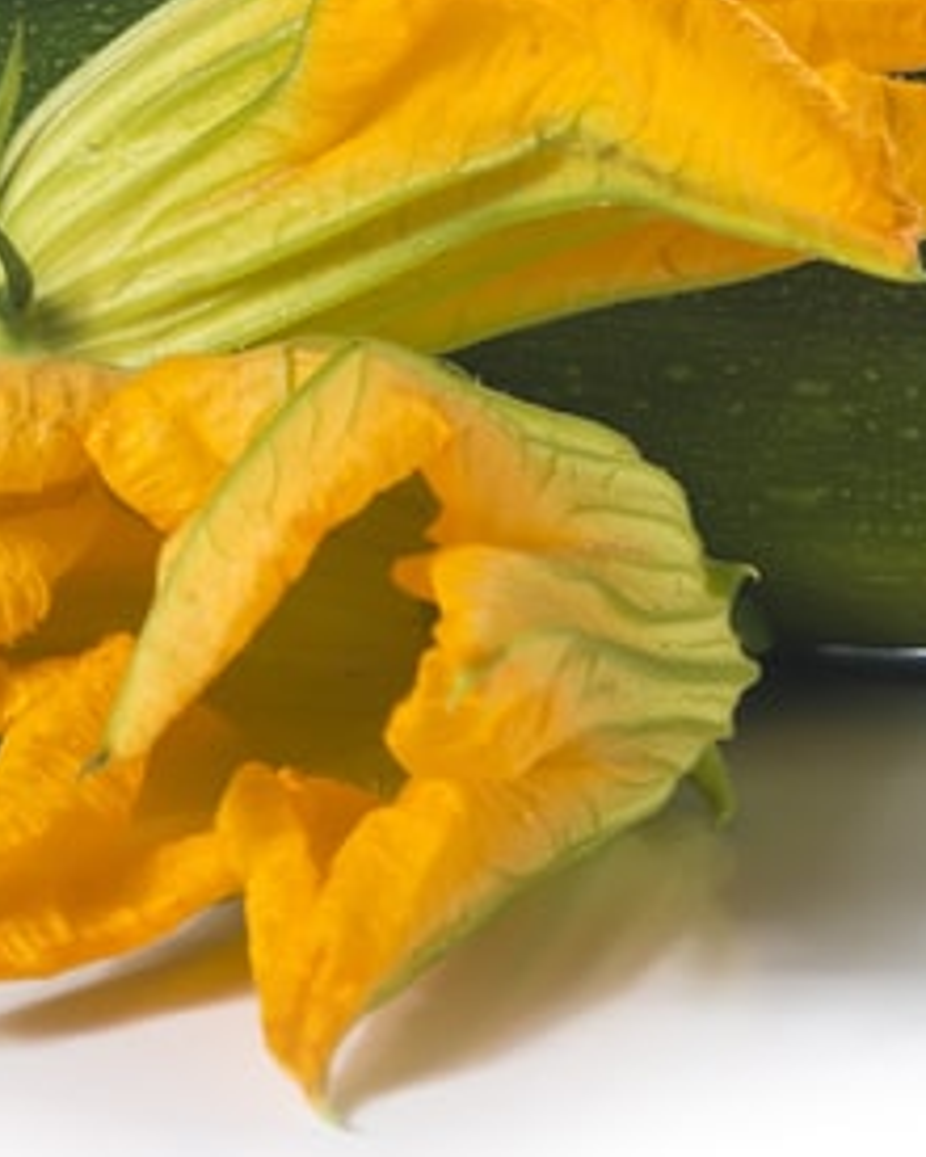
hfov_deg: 4.3
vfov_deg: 5.4
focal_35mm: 358
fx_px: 12264
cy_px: -6
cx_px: -145
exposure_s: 1/125
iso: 250
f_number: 11
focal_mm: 105
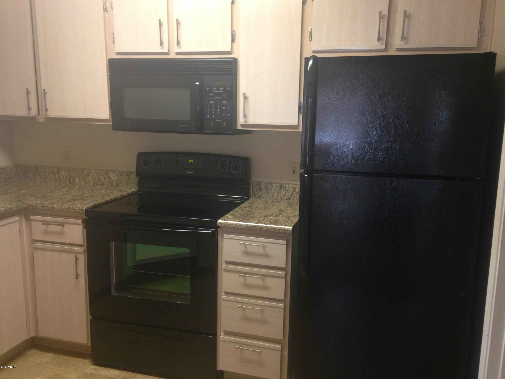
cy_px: 190
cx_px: 252
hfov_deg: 55.4
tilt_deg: -12.0
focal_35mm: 33
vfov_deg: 42.9
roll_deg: -0.4
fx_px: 481
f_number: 2.4
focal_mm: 4.12
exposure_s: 1/20
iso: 160
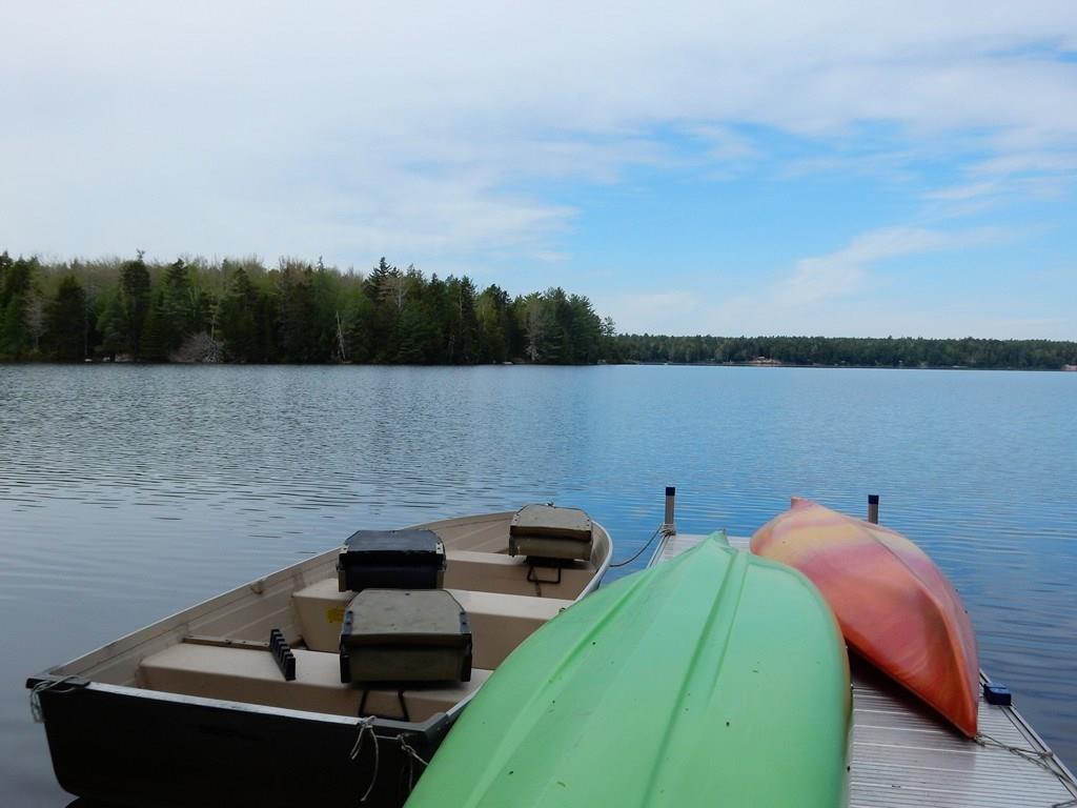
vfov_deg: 39.7
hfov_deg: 51.4
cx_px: 538
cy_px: 404
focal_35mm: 36
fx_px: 1120
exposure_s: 1/1600
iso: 125
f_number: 4
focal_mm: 6.4
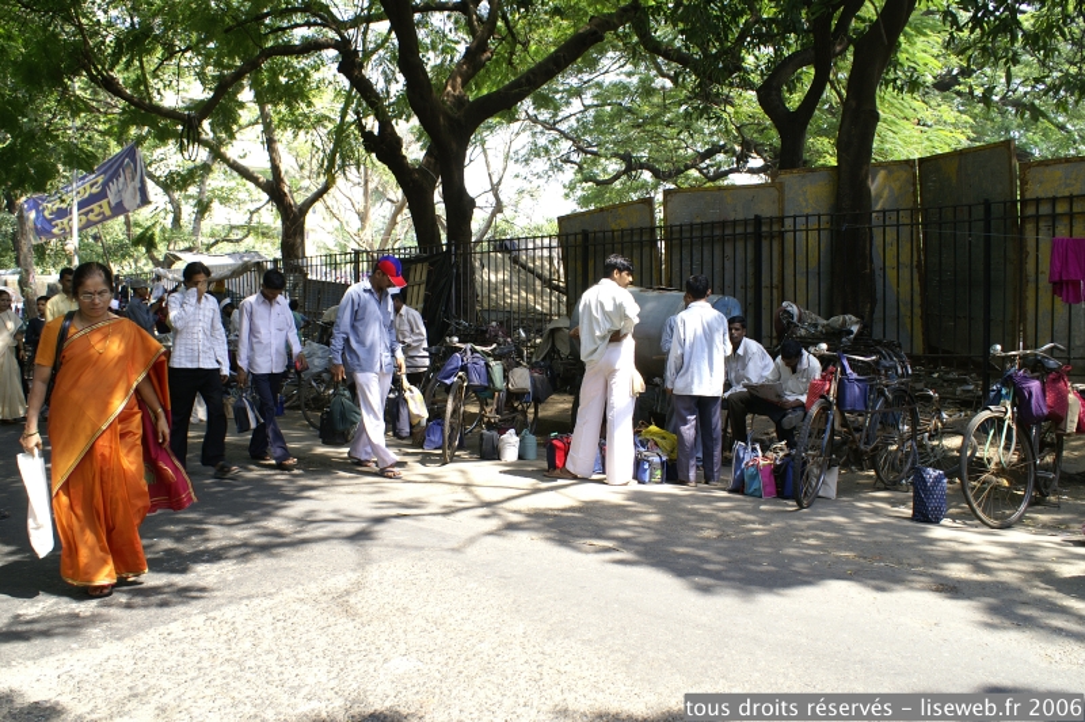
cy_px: 361
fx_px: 903
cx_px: 542
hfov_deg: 62.0
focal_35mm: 30
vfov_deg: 43.5
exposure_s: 1/100
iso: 100
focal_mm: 20
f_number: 4.5
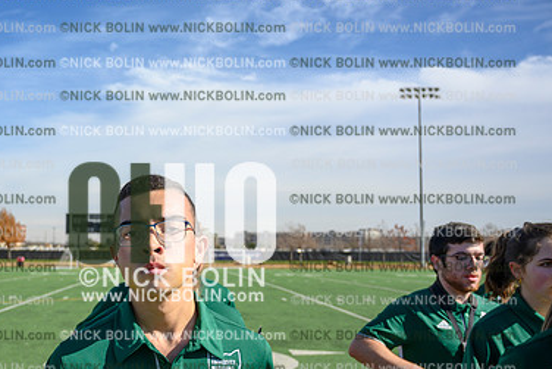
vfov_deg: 35.8
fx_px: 568
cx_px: 172
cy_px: 233
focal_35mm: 37
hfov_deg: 50.7
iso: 125
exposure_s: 1/1600
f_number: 4
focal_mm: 24
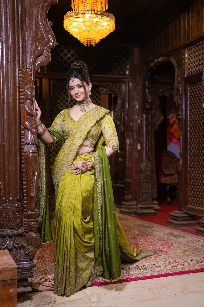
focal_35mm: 50
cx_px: 102
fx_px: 425
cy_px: 154
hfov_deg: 27.0
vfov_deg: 39.6
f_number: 2.8
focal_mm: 50
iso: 640
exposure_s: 1/400
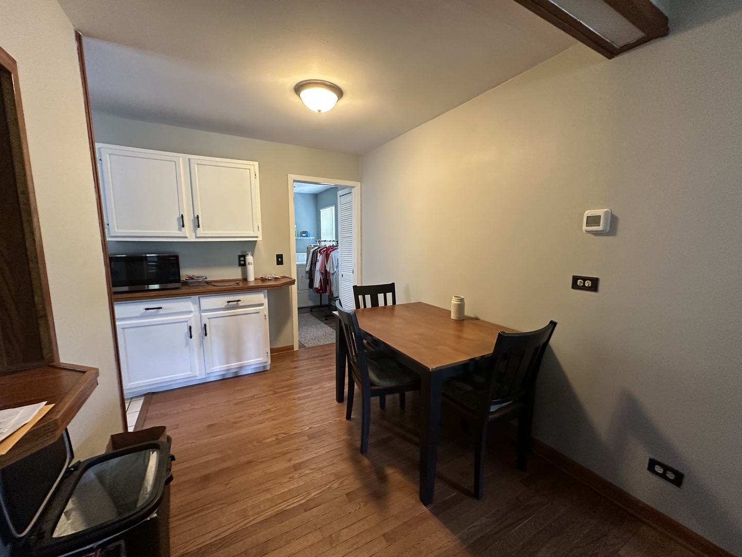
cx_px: 371
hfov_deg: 102.1
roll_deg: +0.1
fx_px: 300
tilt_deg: -7.8
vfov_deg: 85.7
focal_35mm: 14
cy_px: 278
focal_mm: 2.22
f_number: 2.2
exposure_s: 1/60
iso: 500
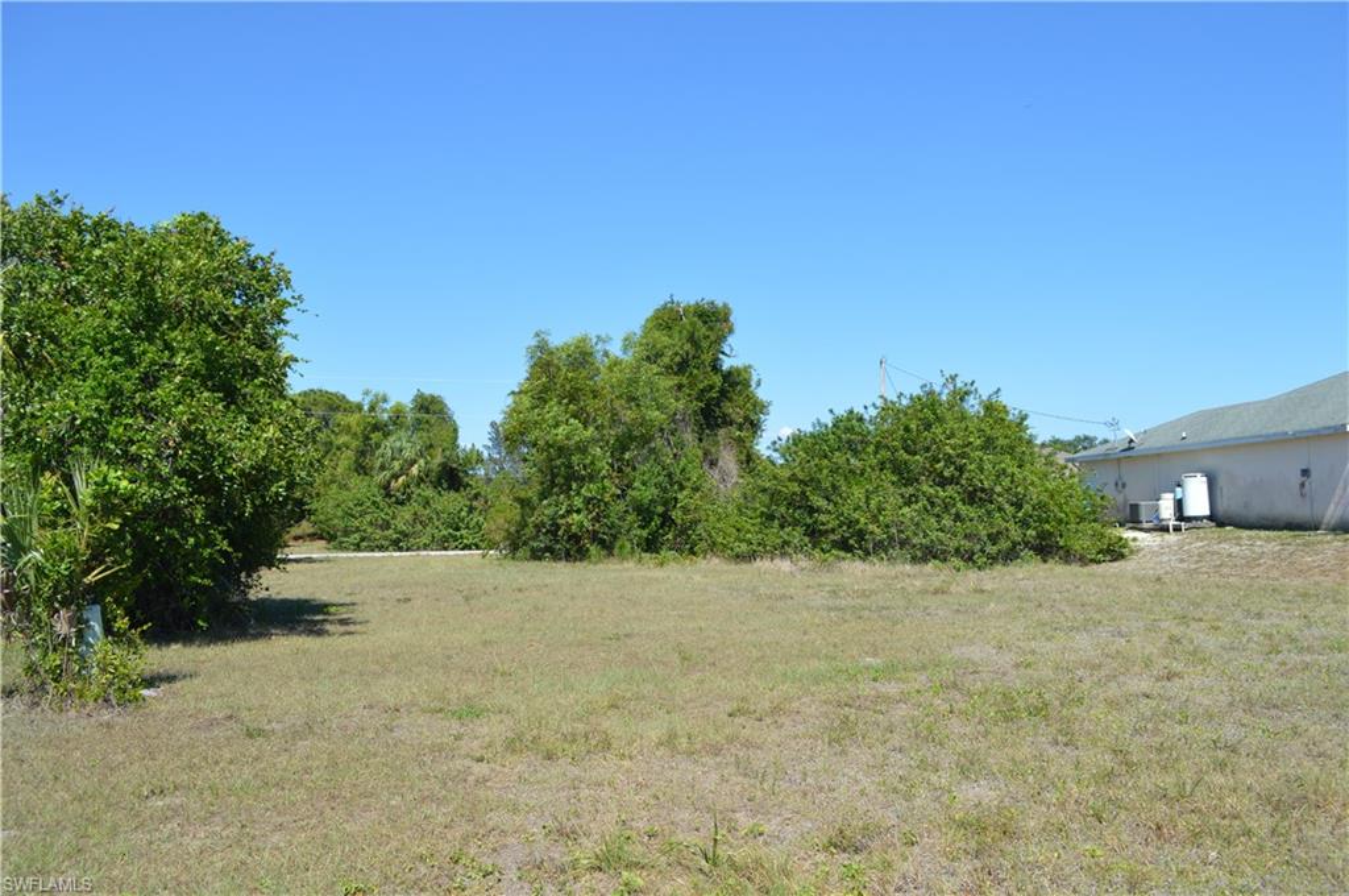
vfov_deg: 47.8
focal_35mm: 27
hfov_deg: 67.4
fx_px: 1010
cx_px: 674
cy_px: 448
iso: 100
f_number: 8
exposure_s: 1/250
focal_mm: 18
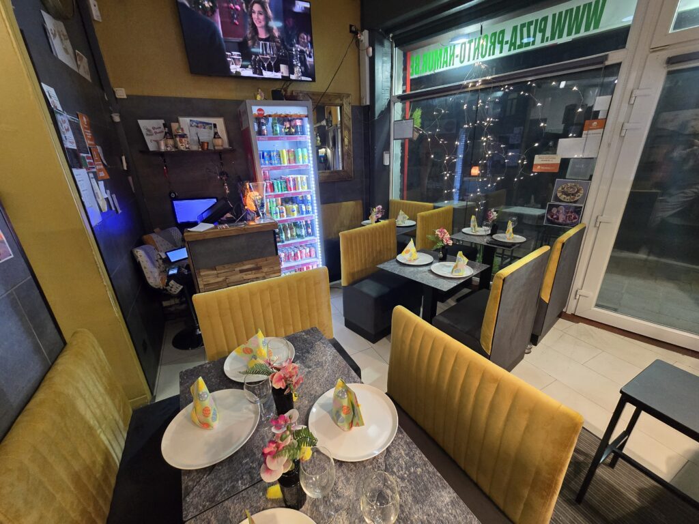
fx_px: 263
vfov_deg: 89.9
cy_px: 262
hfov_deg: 106.2
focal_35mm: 13
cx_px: 350
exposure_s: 1/50
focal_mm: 2.2
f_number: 2.2
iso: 500
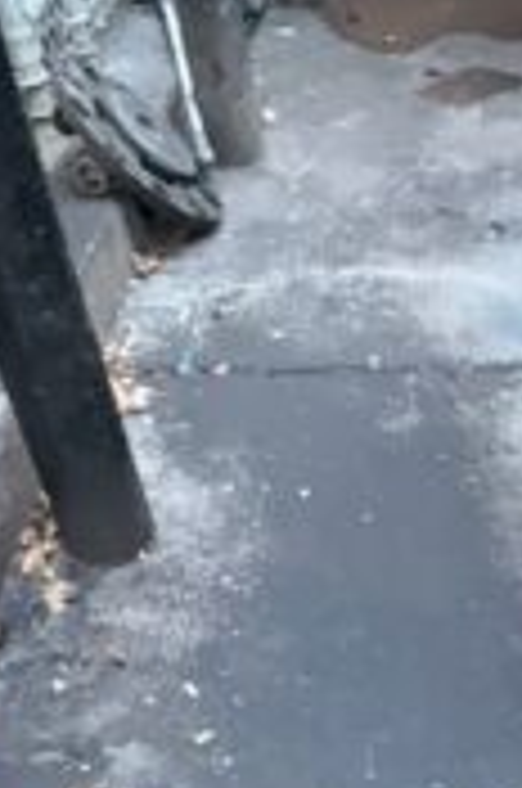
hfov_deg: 26.1
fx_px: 1092
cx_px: 459
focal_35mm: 50
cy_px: 905
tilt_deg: -53.8
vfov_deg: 33.5
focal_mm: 2.22
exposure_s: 1/61
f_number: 2.2
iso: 640
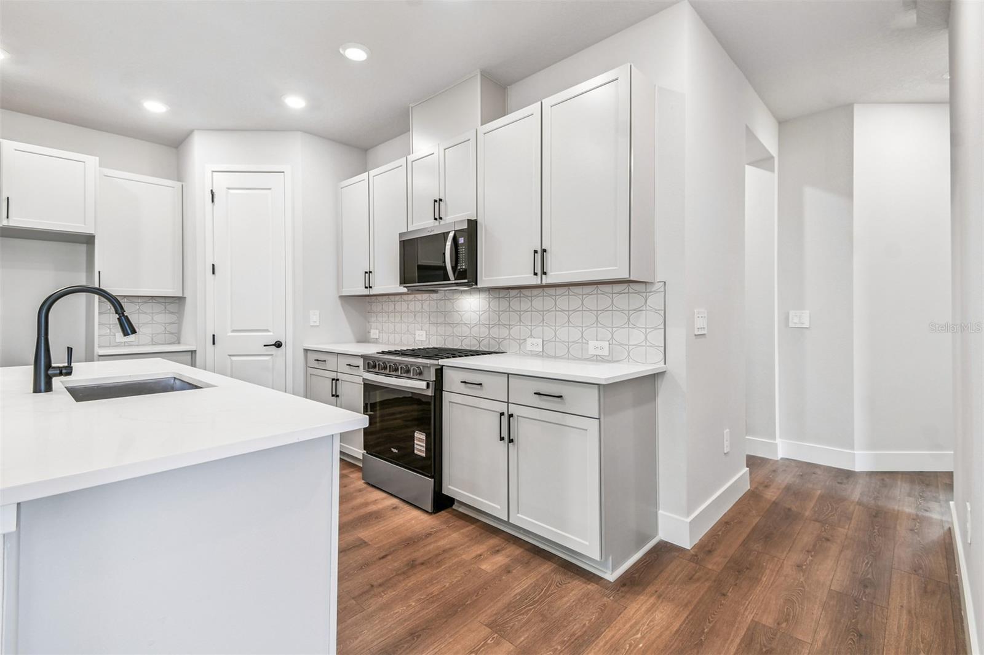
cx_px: 492
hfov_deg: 100.4
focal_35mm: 15
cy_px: 328
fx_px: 410
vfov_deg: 77.3
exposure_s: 1/8
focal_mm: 10
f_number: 7.1
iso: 100
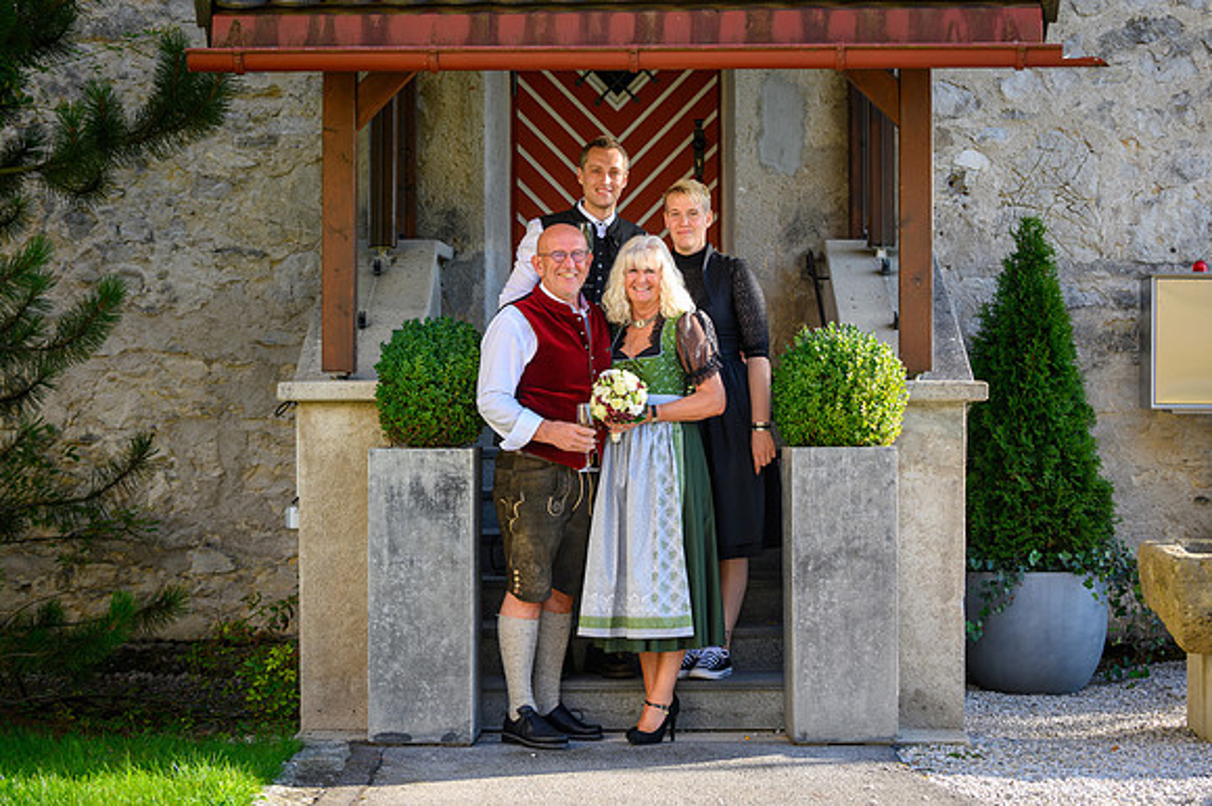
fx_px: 2466
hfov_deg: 27.6
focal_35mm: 73
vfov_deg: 18.6
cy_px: 410
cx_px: 634
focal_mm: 70
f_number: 4.5
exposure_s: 1/250
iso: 200
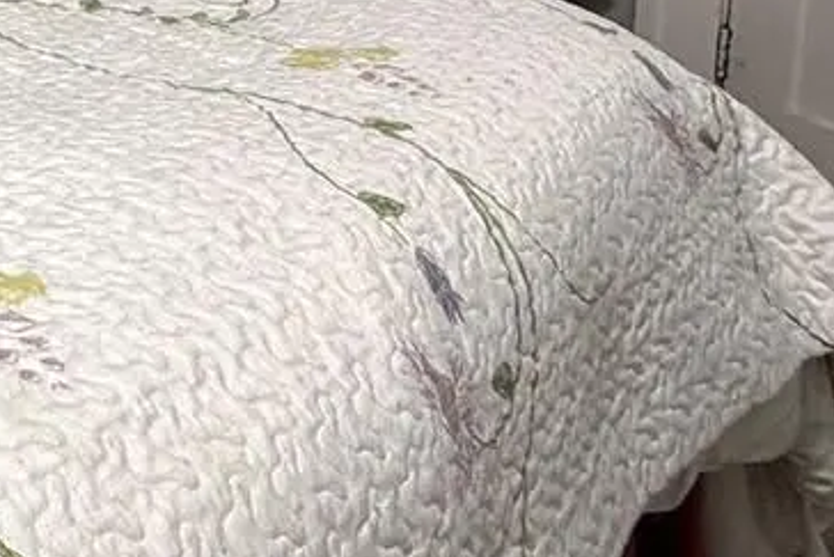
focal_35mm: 64
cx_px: -321
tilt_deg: -3.7
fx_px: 1483
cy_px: -353
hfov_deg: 25.7
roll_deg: -1.5
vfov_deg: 18.1
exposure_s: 1/60
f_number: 2.2
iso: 400
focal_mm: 2.22
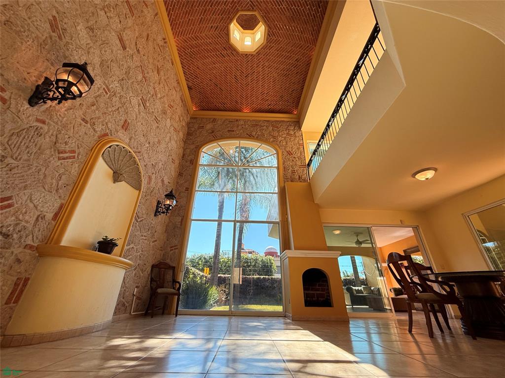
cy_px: 189
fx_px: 204
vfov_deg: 85.7
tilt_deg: +27.1
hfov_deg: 102.1
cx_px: 252
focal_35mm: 14
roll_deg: -1.4
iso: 64
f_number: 2.2
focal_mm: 2.22
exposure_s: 1/390
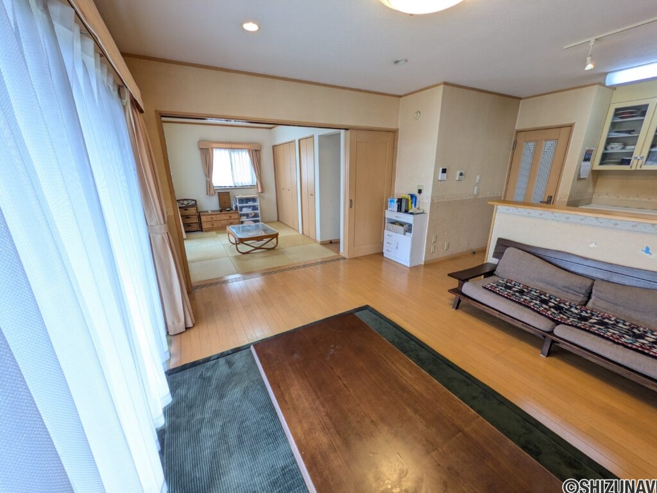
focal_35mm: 14
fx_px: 266
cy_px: 246
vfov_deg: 85.7
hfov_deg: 102.0
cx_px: 328
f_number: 2.2
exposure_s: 1/120
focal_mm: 1.83
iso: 83
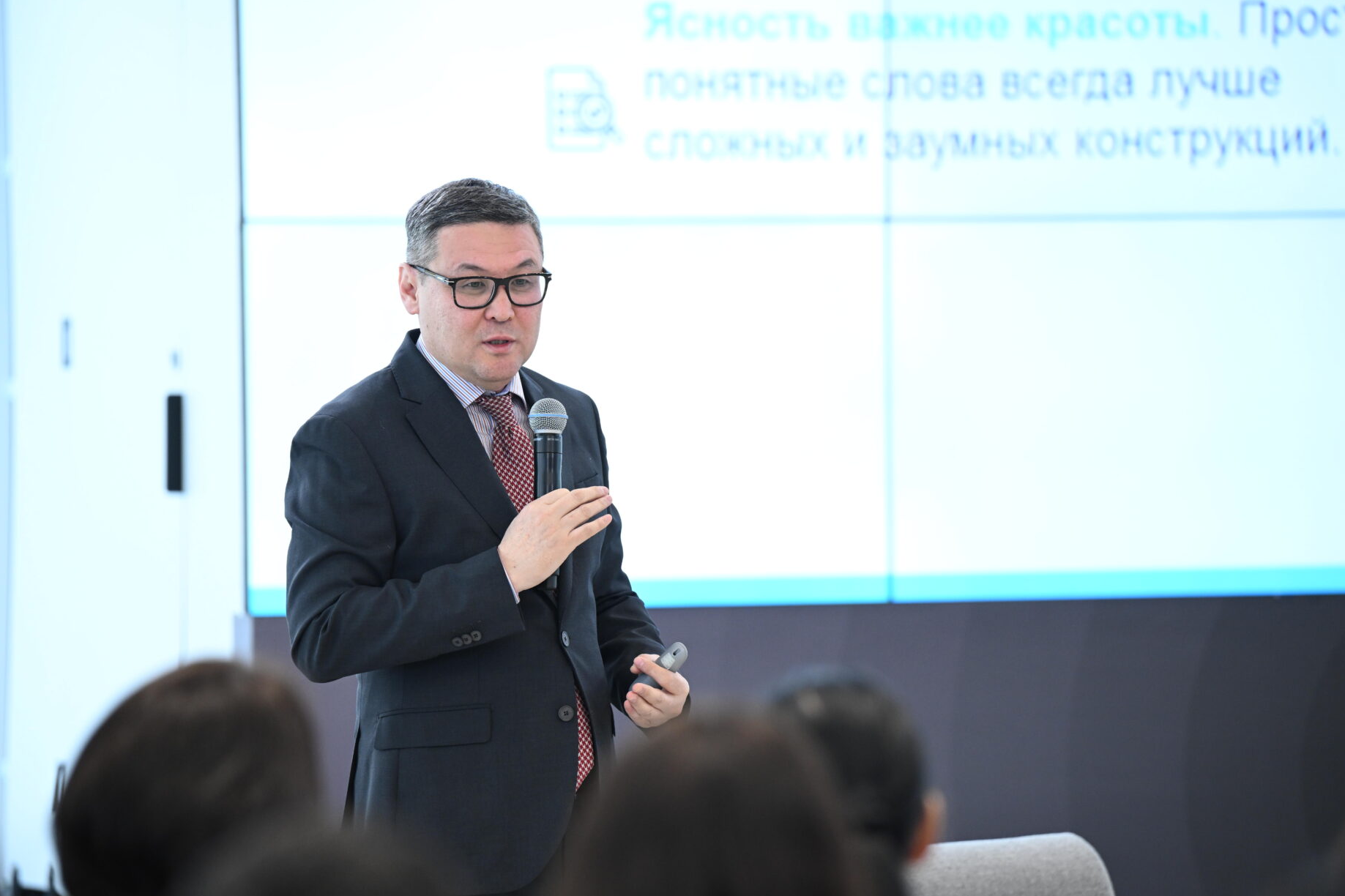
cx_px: 684
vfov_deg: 6.2
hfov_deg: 9.2
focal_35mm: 223
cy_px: 499
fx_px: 8329
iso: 1600
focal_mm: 200
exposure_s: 1/200
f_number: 3.5
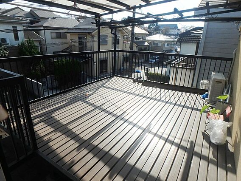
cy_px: 90
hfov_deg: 79.0
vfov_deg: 63.4
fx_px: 146
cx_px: 120
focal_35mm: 21
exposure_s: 1/500
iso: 125
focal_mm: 3.7
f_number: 6
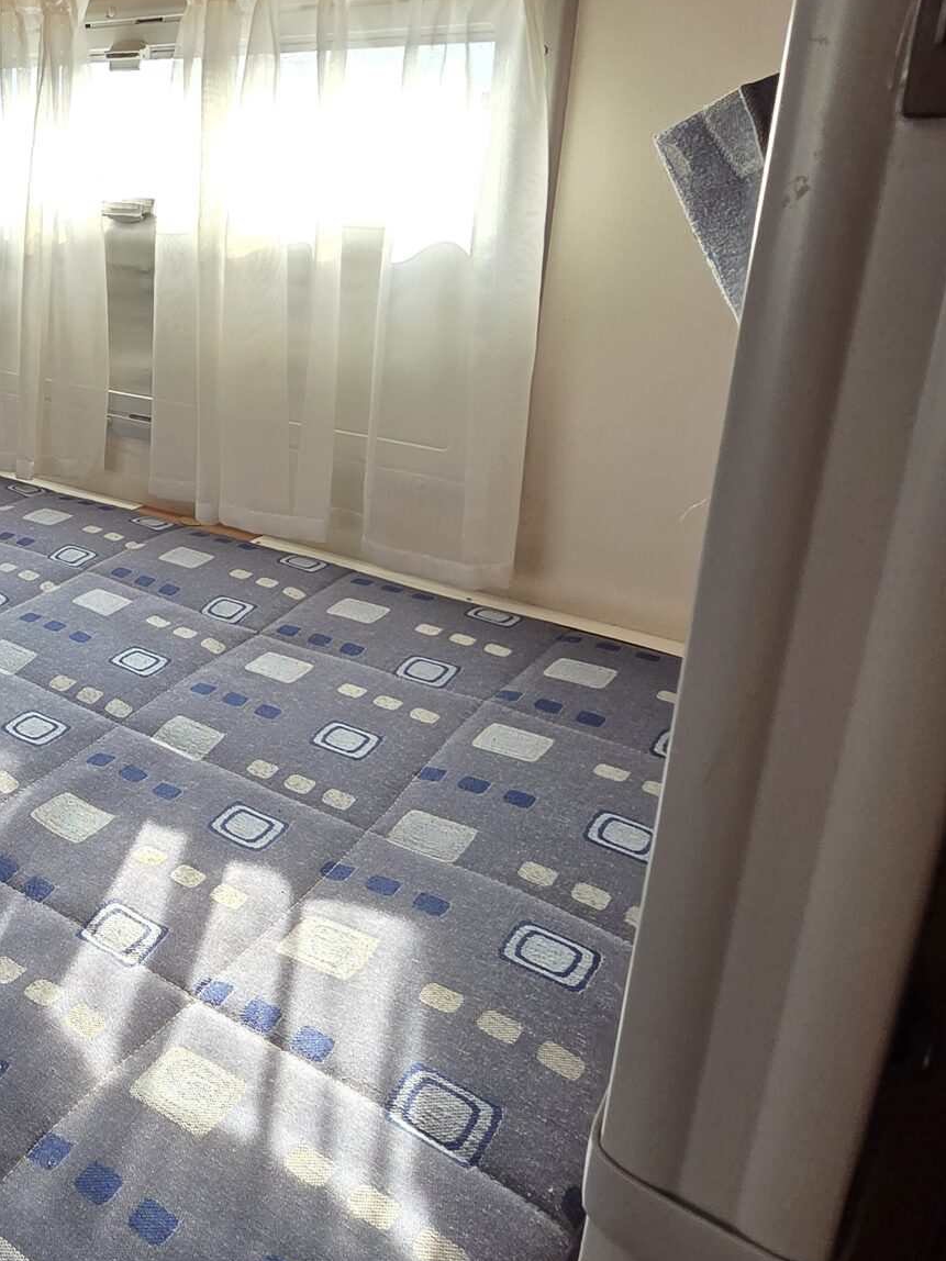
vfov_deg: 60.9
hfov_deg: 40.5
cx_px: -54
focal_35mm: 29
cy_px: 481
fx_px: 1057
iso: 100
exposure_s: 1/100
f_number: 2.2
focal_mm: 2.2
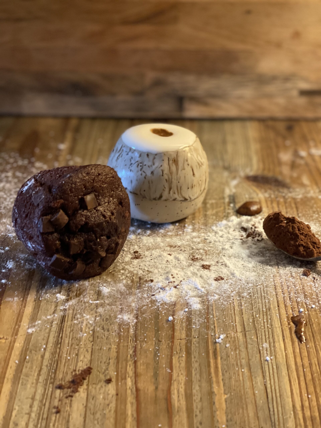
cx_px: 160
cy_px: 214
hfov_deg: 22.9
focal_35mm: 64
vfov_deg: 30.3
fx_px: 791
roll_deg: -0.8
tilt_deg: -27.2
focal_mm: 7.5
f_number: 2.2
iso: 400
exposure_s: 1/33
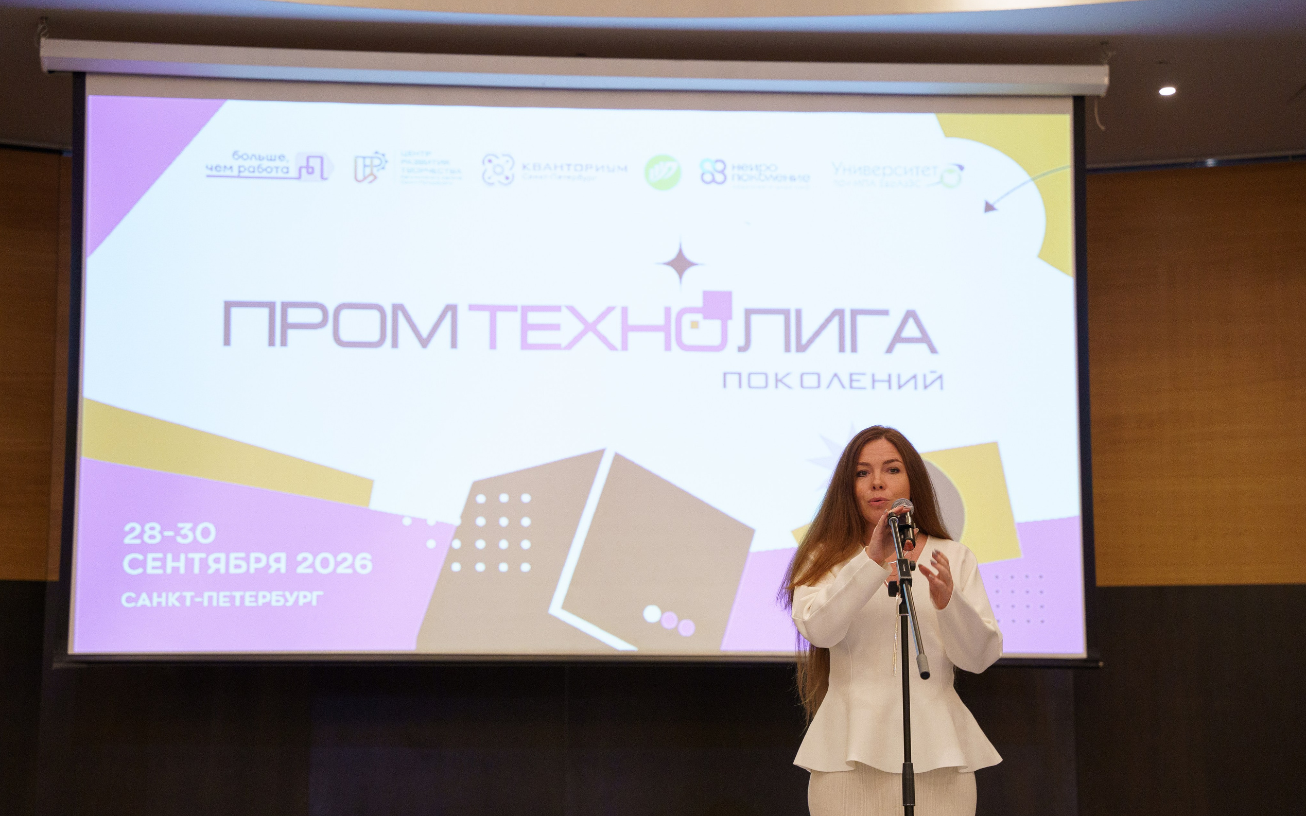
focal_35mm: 72
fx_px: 2562
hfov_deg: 28.6
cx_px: 652
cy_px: 435
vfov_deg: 18.1
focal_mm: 70
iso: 4000
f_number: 3.5
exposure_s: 1/160
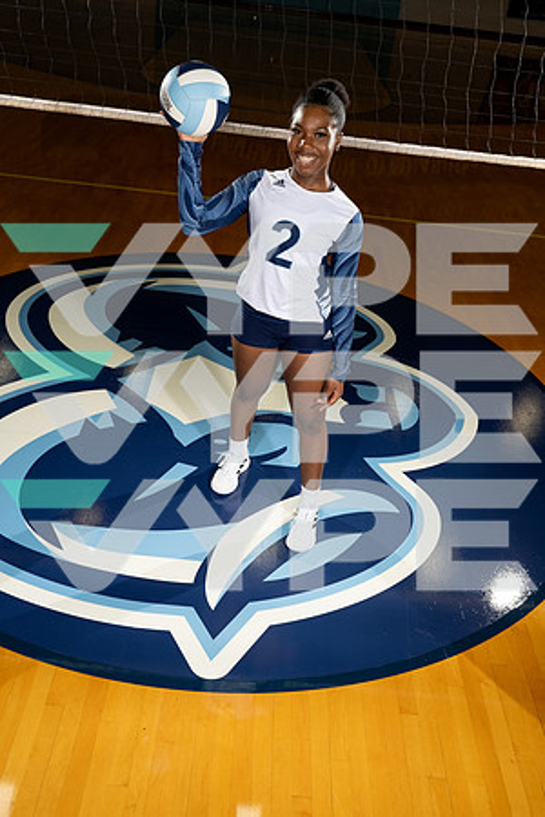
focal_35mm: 34
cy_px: 408
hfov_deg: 38.9
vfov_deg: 55.8
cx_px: 272
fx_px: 772
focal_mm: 34
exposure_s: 1/250
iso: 250
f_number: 6.3
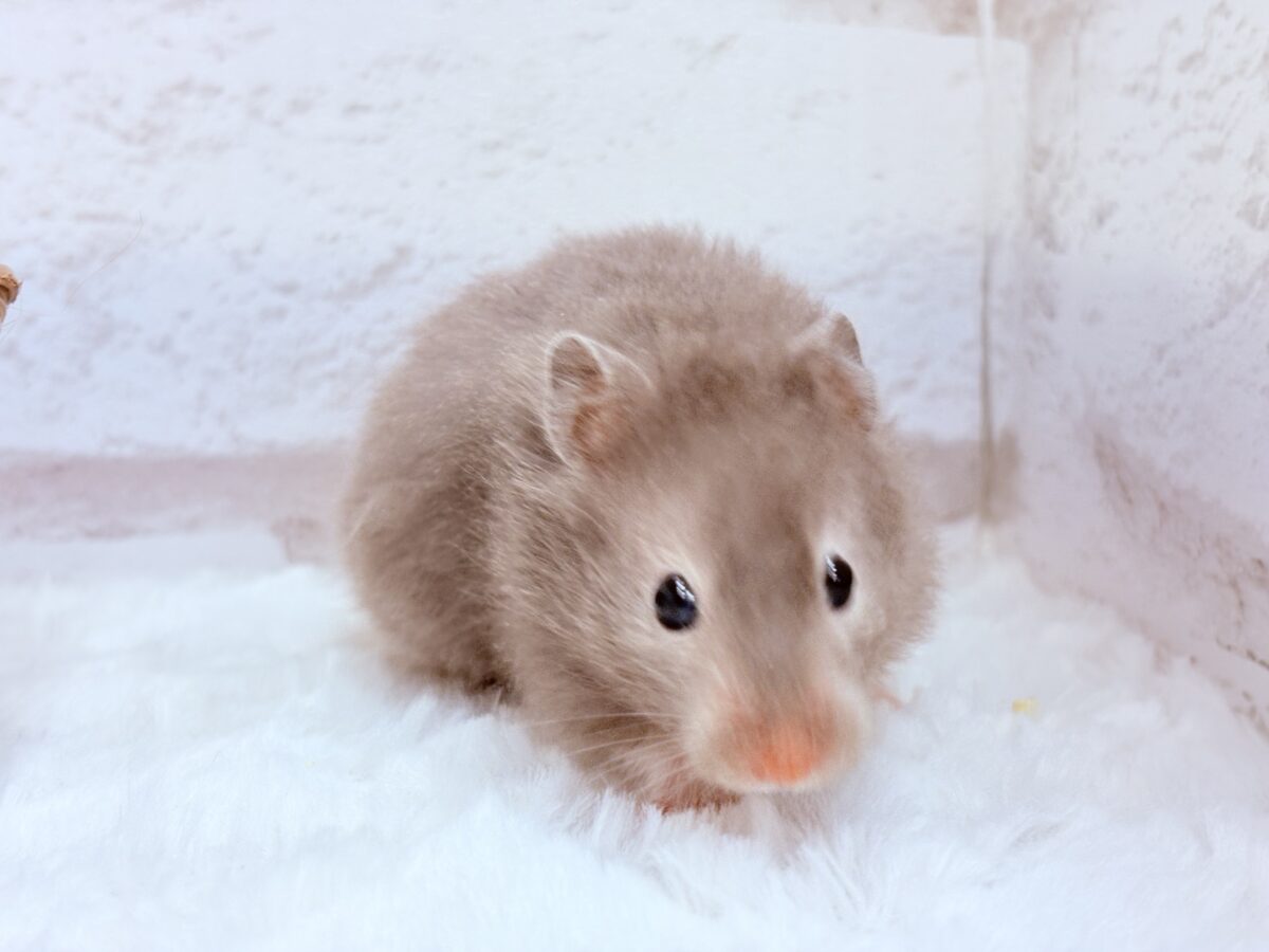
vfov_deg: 28.0
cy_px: 476
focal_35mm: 52
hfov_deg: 36.8
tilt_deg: -10.9
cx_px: 634
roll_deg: +1.8
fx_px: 1906
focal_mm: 5.96
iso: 64
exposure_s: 1/50
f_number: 1.6
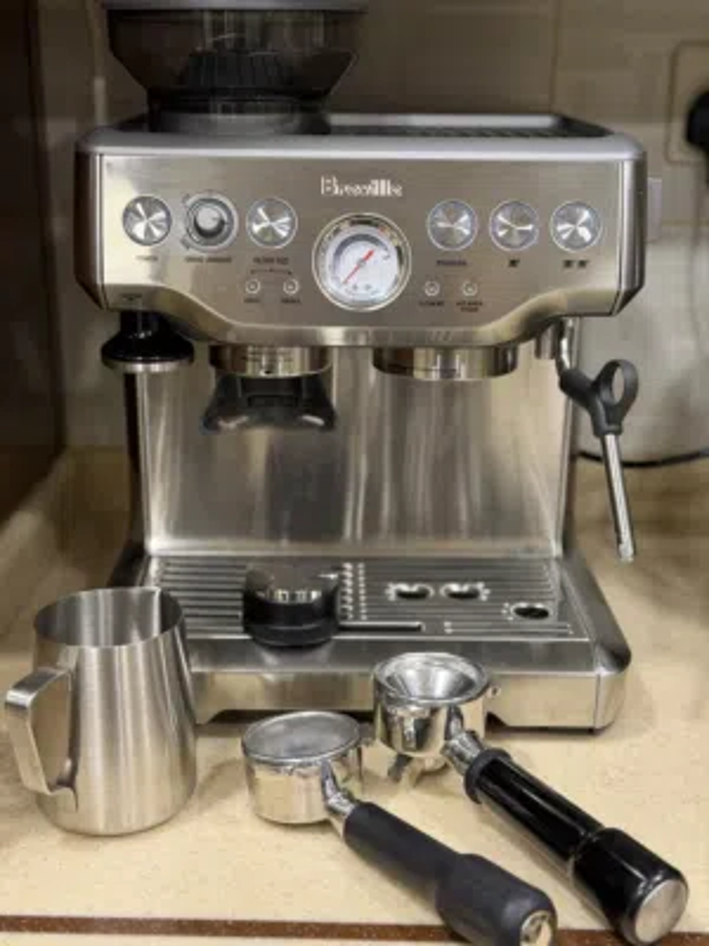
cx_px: 354
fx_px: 1311
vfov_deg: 39.7
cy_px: 473
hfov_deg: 30.3
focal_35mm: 48
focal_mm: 6.76
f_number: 1.78
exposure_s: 1/40
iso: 250
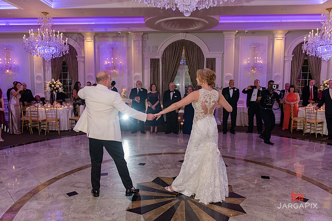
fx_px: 249
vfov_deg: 48.0
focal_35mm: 27
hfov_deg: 67.4
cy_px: 110
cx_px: 166
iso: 1600
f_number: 3.2
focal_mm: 27
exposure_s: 1/125
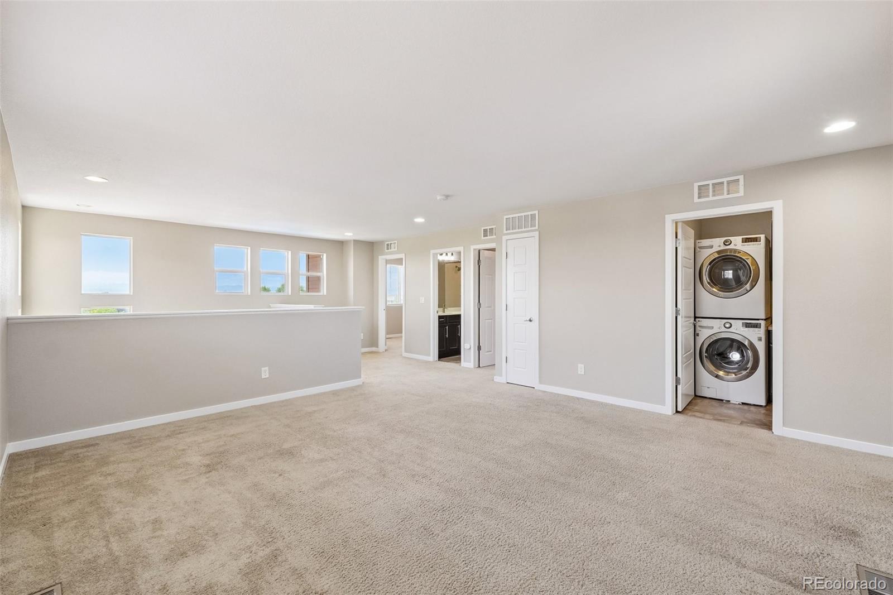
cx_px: 446
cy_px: 298
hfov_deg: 100.4
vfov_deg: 77.3
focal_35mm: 15
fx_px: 372
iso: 800
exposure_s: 1/30
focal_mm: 10
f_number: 8
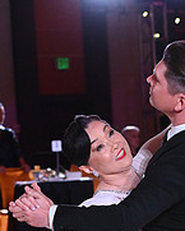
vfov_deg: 7.4
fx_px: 1771
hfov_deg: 6.0
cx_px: 142
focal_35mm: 259
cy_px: 320
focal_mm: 86
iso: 5000
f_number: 6.3
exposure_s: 1/400
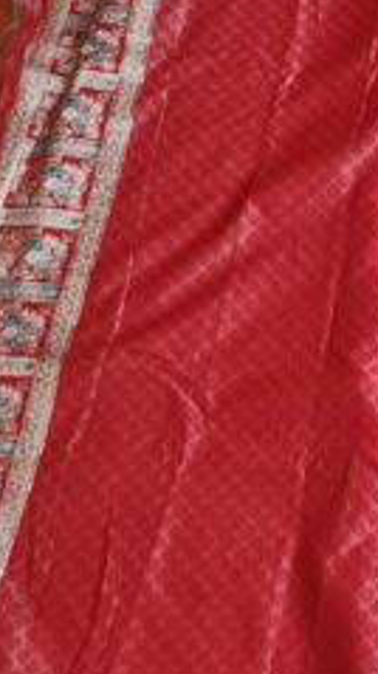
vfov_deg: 25.6
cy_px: 258
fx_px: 1483
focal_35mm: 83
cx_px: 795
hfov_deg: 12.5
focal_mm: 5.4
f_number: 1.8
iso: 250
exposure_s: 1/120
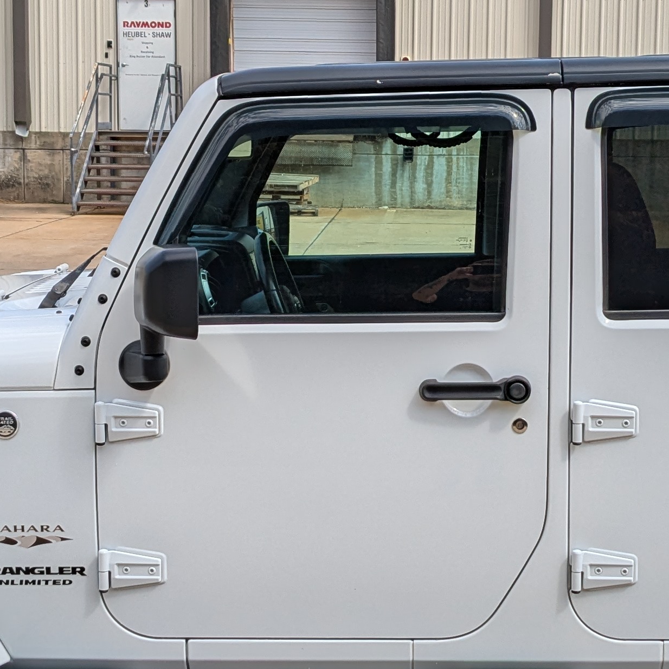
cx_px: 429
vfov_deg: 22.2
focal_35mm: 78
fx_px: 1705
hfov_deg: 22.1
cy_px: 333
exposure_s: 1/3891
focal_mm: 4.38
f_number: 1.73
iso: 66
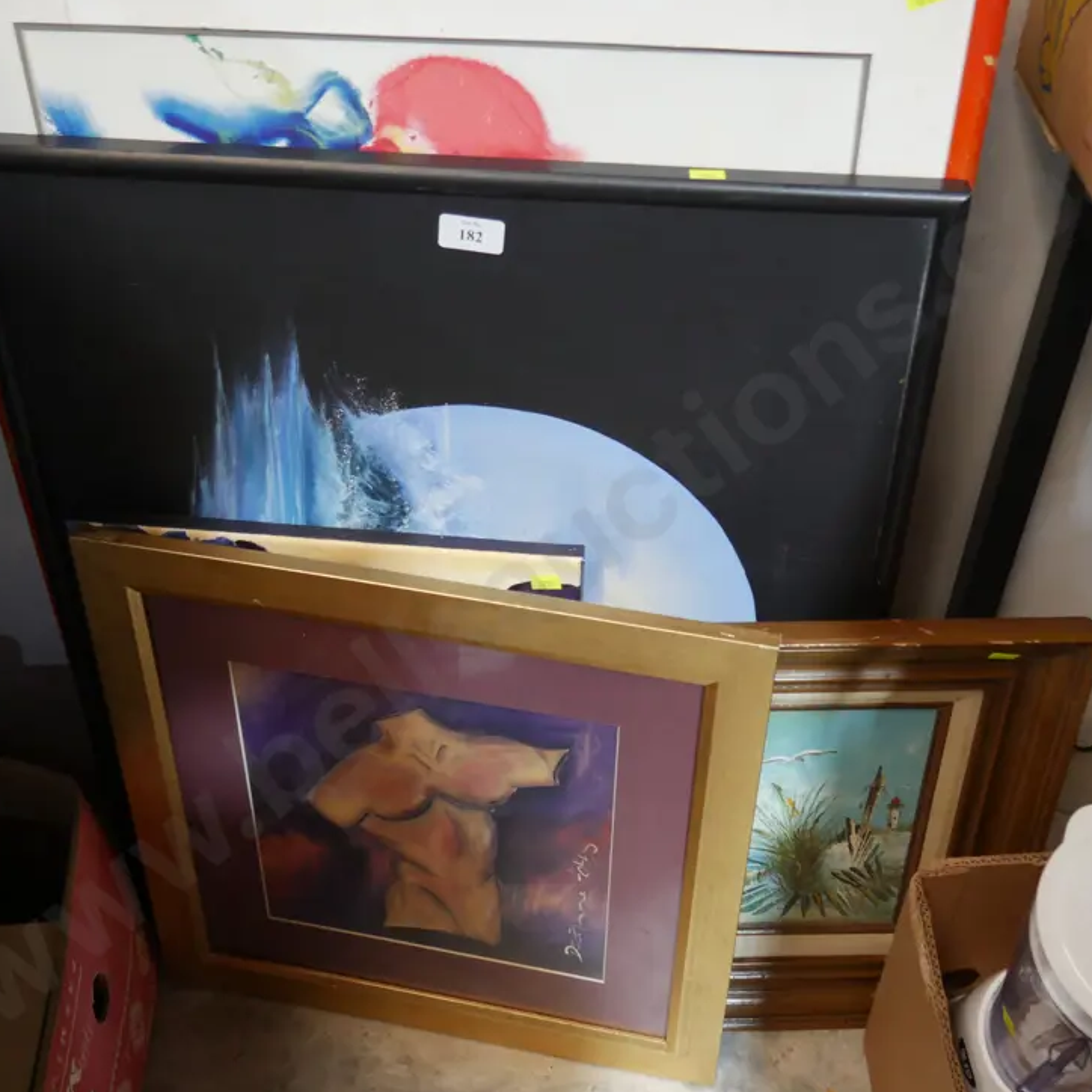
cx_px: 590
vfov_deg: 41.9
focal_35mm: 40
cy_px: 542
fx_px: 1428
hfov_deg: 41.8
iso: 1000
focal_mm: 16
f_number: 3.6
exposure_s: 1/60
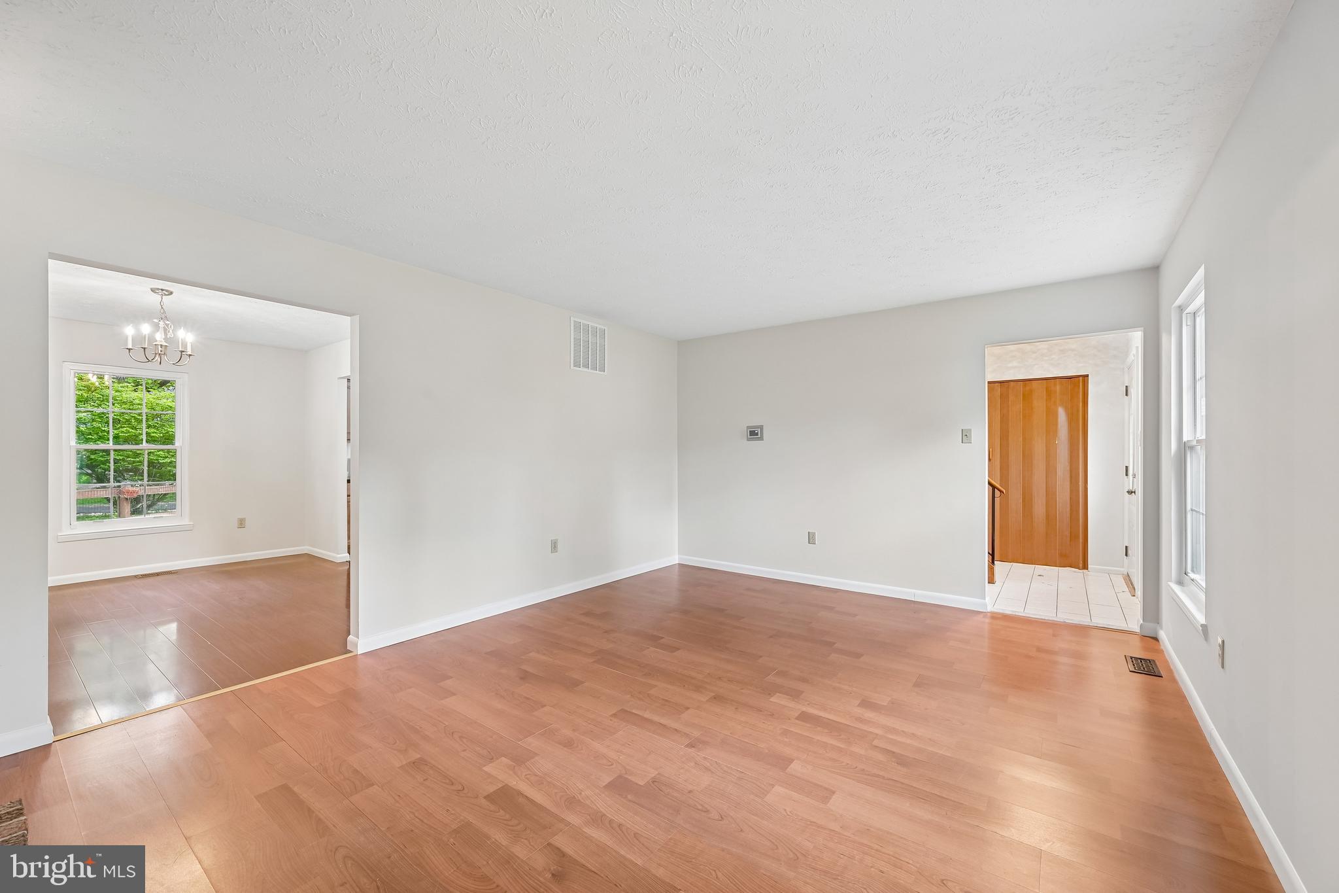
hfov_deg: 104.3
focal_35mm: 14
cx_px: 670
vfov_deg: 81.2
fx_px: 521
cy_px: 446
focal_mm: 14
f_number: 8
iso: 400
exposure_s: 1/5
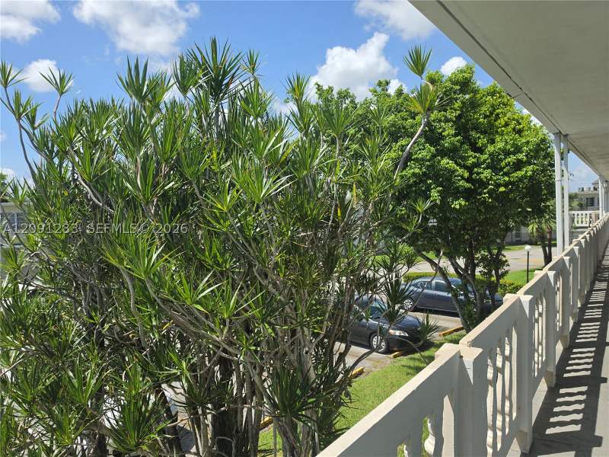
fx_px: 405
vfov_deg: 58.9
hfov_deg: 73.9
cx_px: 304
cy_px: 228
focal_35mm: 23
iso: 64
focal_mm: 6.5
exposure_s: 1/6571
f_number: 1.4
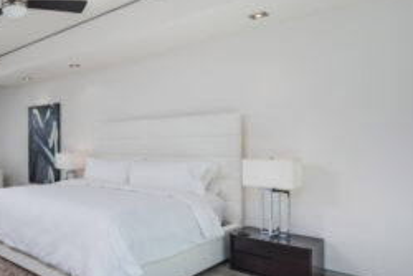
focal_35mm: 28
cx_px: 31
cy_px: 147
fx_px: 321
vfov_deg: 46.4
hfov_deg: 55.5
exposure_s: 1/200
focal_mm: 14
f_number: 8
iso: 250
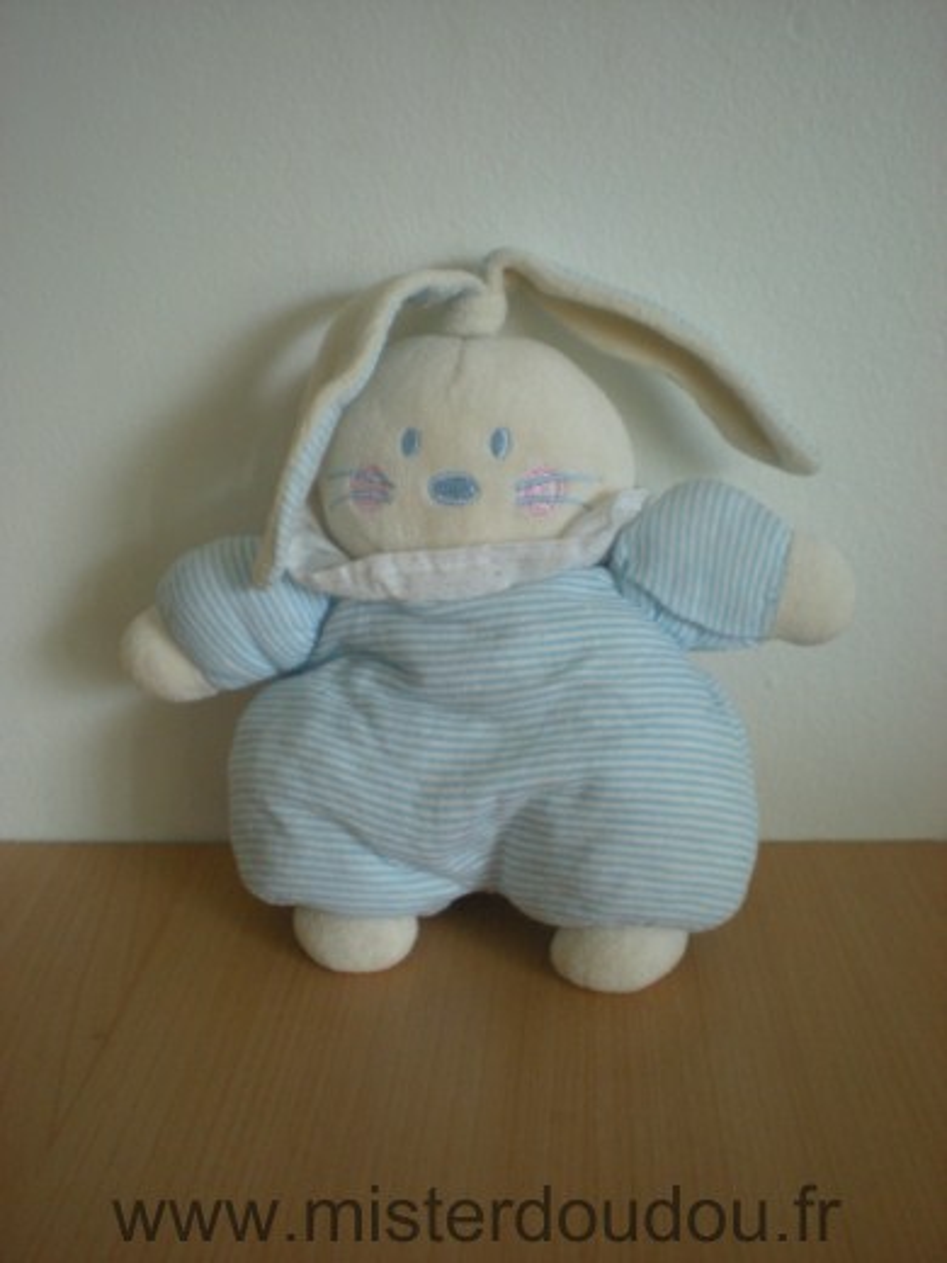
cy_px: 632
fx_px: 1386
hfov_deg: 37.7
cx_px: 474
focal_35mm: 38
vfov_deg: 49.0
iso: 200
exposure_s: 1/38
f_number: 3.1
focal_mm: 6.3
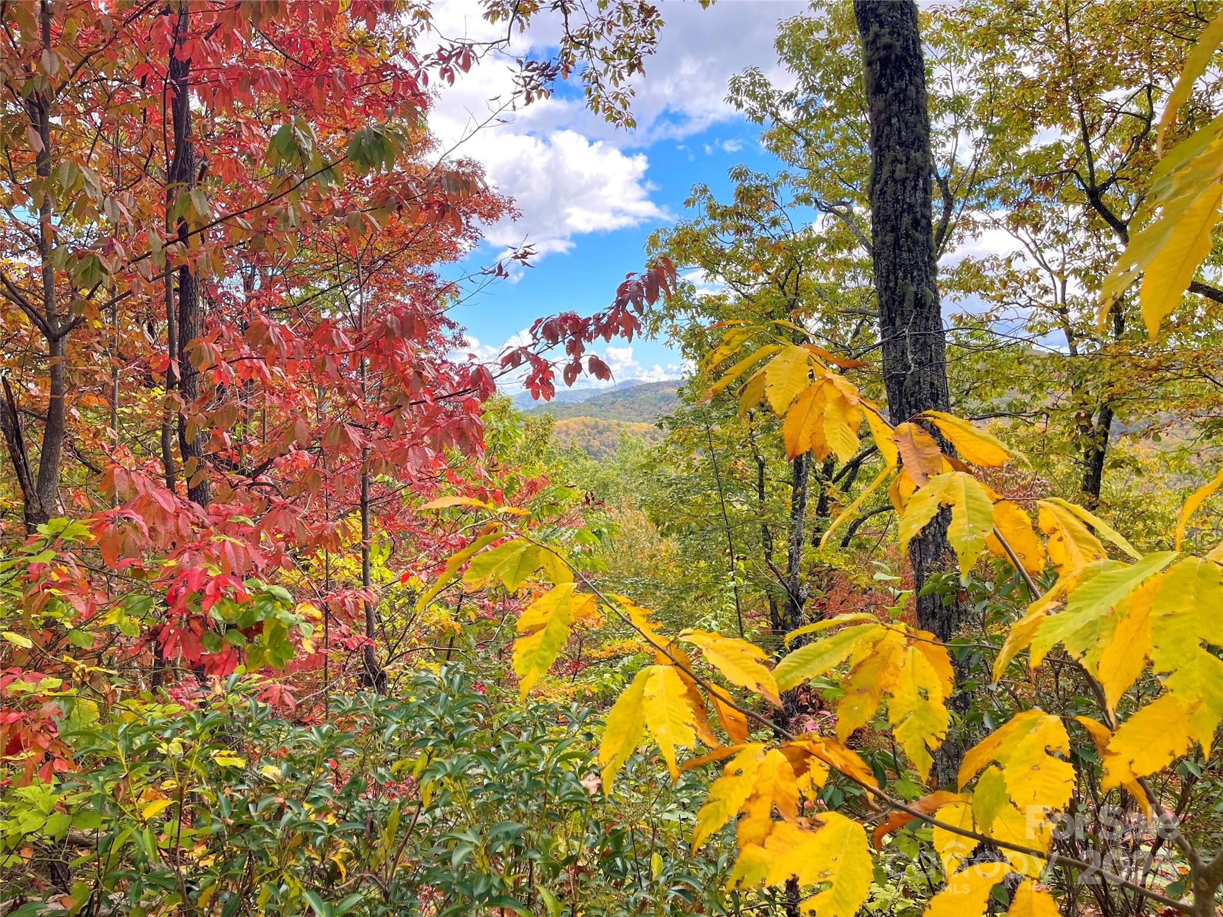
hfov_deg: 69.4
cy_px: 458
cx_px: 612
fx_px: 883
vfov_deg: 54.9
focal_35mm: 25
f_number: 1.6
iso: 32
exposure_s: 1/692
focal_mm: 5.1
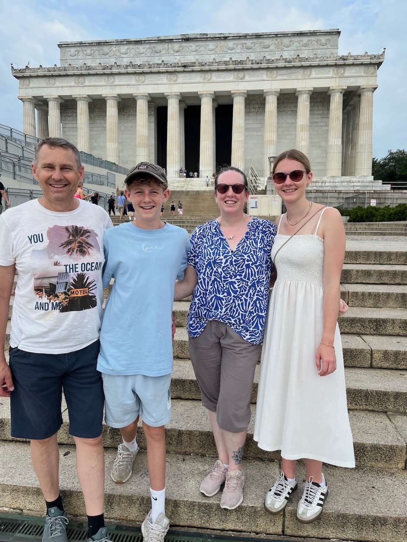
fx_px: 408
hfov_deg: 53.1
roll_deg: +0.1
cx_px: 204
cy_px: 271
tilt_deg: -5.7
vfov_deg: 67.3
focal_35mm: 26
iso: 50
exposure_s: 1/2967
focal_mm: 5.1
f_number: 1.6
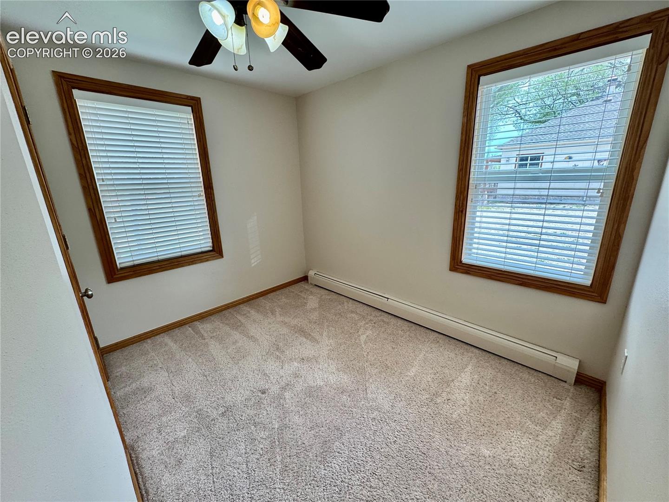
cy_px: 251
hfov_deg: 102.1
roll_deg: +2.5
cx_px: 334
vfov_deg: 85.7
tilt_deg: -16.0
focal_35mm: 14
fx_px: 271
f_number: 2.2
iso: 160
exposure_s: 1/120
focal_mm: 2.22
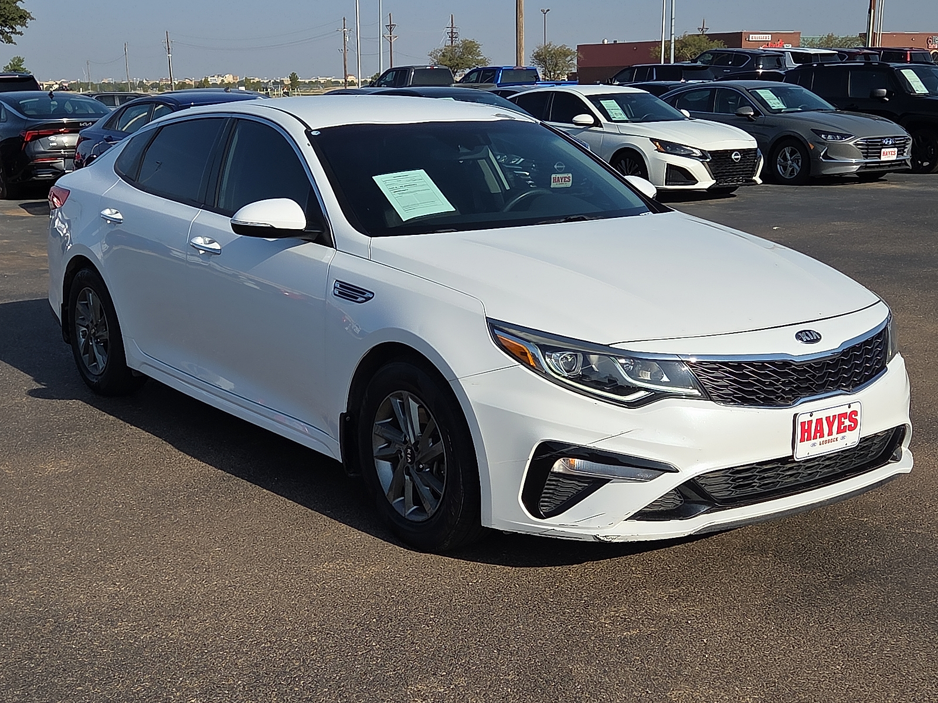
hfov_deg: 39.7
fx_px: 1301
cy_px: 352
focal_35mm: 48
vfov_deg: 30.3
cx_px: 469
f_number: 1.8
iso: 76
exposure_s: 1/10000
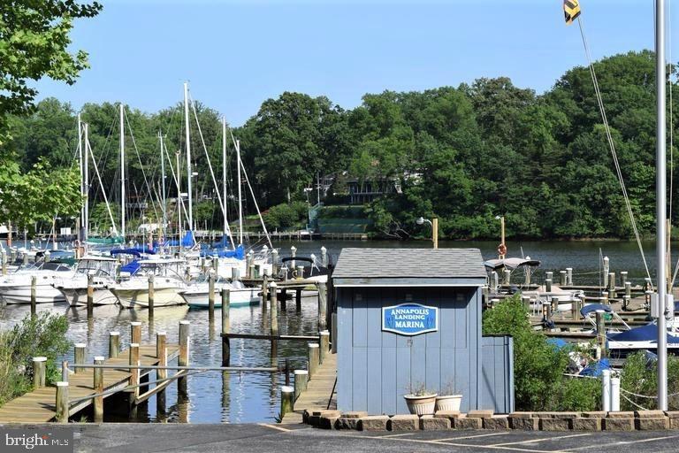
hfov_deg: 24.6
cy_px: 226
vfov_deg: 16.6
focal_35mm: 82
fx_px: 1556
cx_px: 340
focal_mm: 55
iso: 200
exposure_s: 1/320
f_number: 9
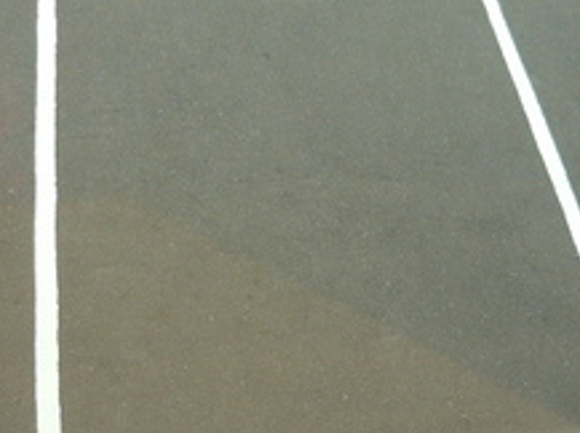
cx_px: 323
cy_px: 164
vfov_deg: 22.8
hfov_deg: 30.3
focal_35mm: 64
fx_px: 1071
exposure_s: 1/125
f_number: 8
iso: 100
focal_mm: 5.5
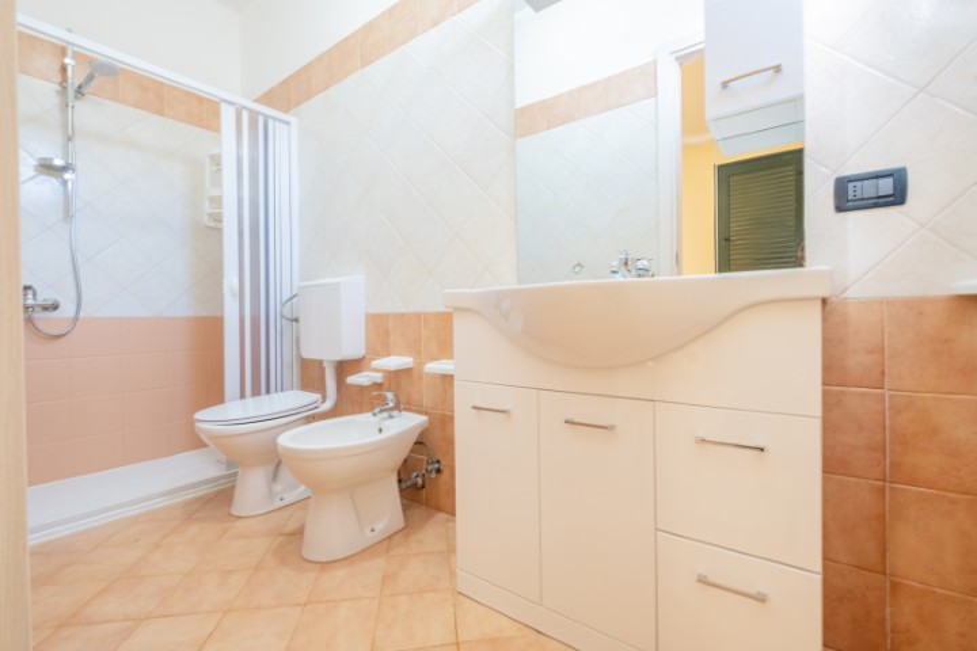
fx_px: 407
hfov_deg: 100.4
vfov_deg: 77.3
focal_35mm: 15
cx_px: 488
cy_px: 326
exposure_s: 2.5
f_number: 13
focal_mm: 10
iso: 200
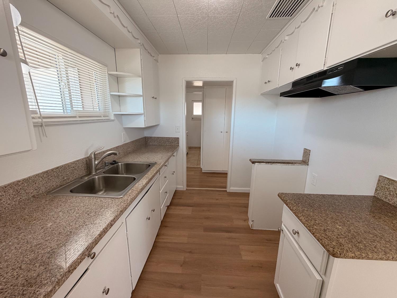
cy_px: 149
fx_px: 161
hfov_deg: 102.1
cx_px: 198
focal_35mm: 14
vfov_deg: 85.7
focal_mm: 2.22
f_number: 2.2
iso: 160
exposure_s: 1/120
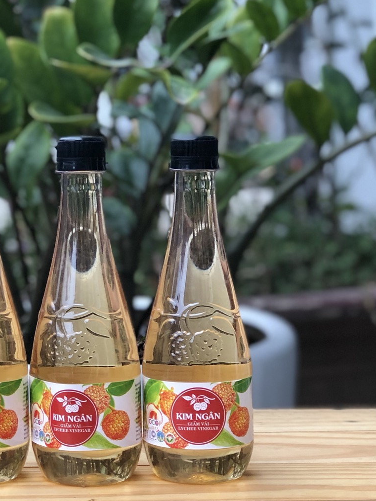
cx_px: 37
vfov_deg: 17.1
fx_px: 1666
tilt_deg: -2.5
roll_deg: +2.2
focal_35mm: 115
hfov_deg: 12.8
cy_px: 173
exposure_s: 1/60
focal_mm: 6.6
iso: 32
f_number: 2.8
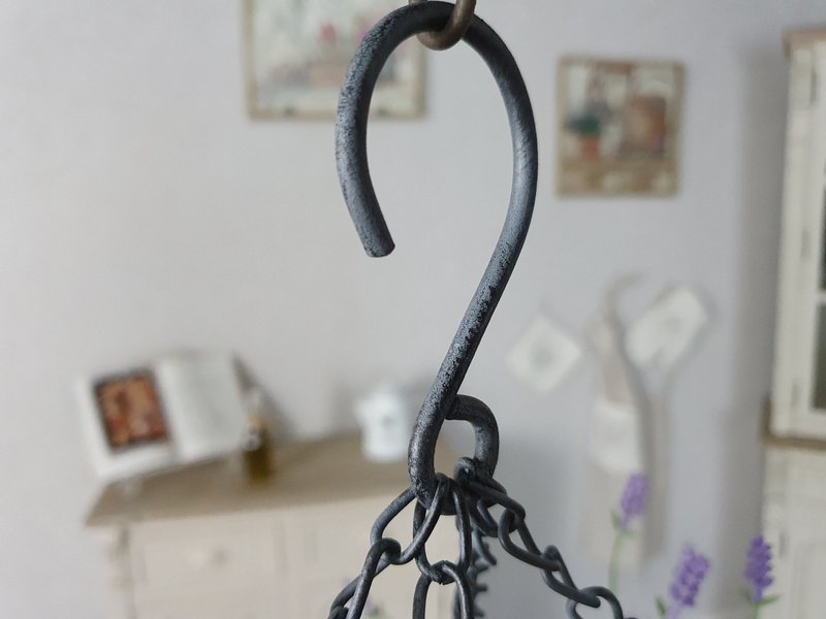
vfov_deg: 53.1
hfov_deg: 67.3
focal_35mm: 26
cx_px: 413
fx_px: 620
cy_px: 310
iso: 320
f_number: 1.5
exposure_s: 1/50
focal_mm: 4.32
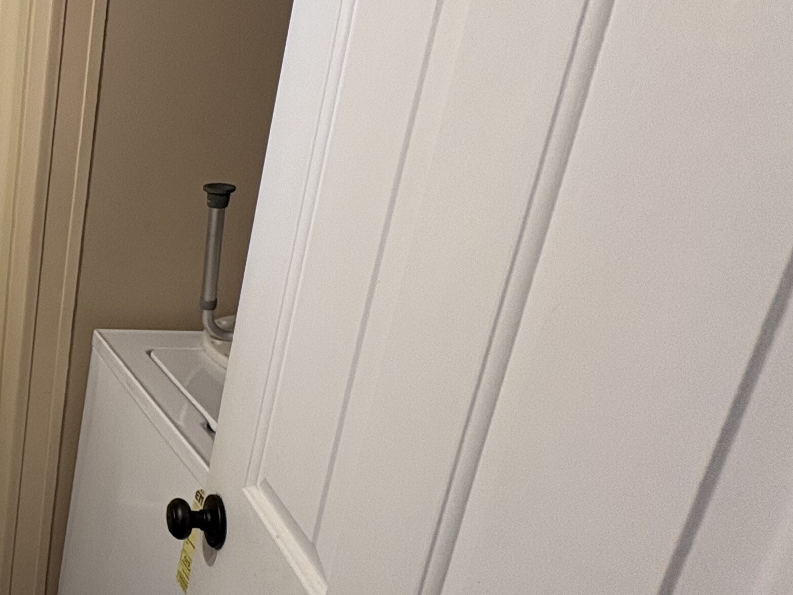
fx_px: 825
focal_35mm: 36
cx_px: -178
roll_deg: -0.3
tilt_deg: -18.8
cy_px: 284
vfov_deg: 39.6
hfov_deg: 37.5
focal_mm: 2.22
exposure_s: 1/60
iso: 250
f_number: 2.2
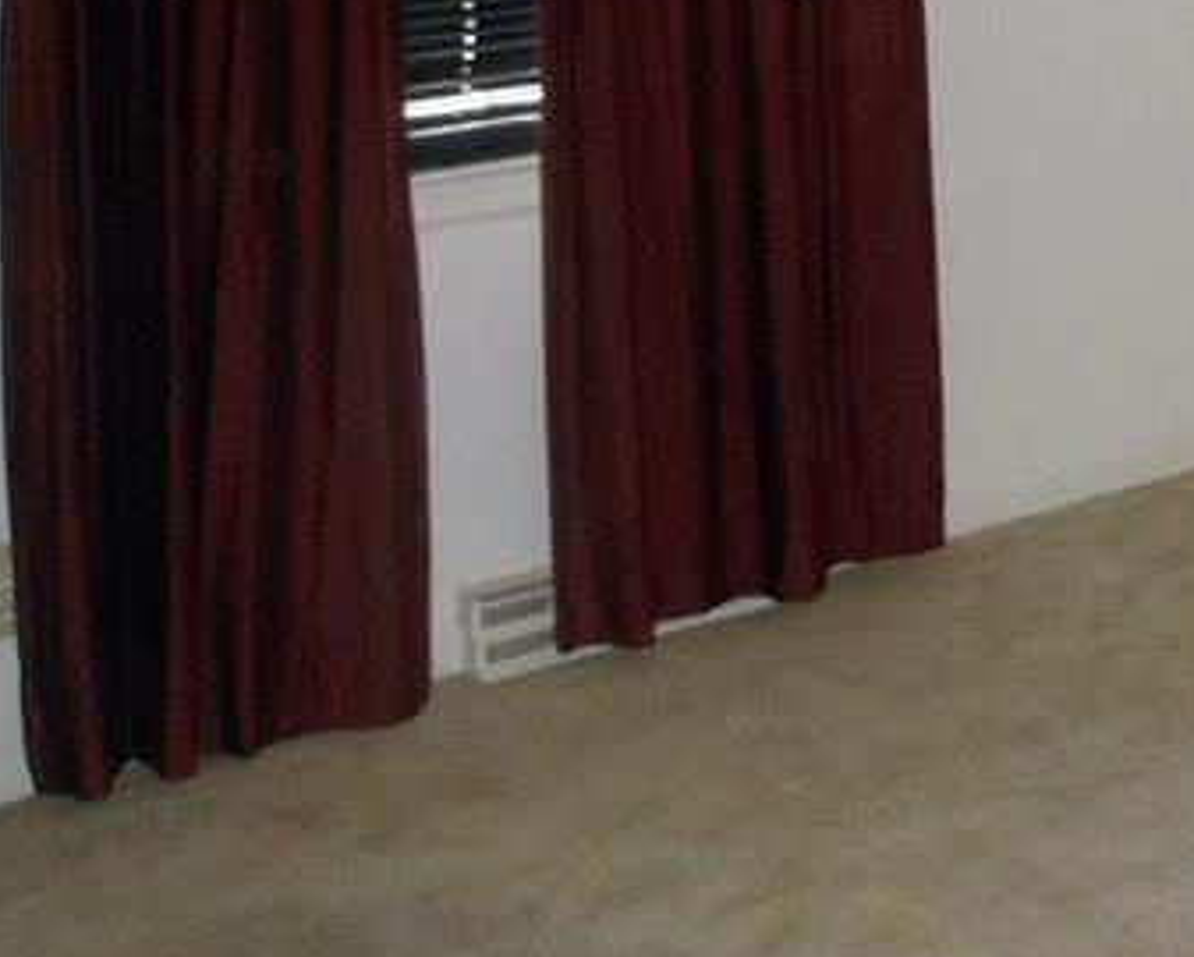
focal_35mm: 83
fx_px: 2935
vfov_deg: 17.6
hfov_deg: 21.5
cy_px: -191
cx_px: 1407
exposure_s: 1/25
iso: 320
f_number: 3.7
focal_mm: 5
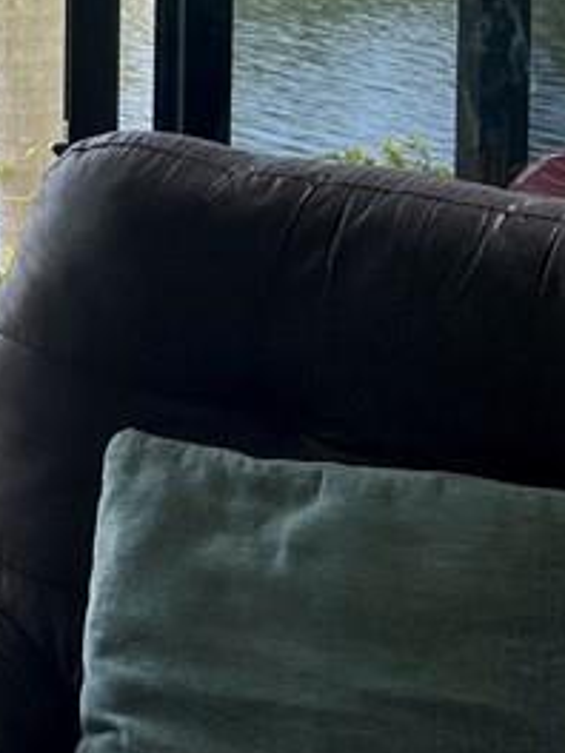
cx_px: -568
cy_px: -205
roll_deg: -0.4
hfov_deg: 12.8
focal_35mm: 101
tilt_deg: -3.0
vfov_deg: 18.2
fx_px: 2198
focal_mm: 5.7
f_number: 1.5
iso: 32
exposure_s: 1/123
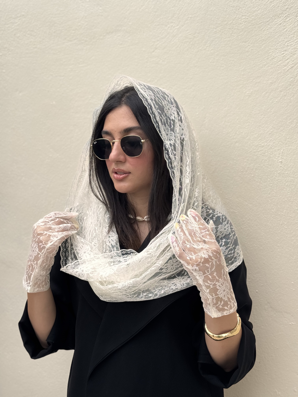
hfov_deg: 30.3
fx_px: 551
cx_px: 149
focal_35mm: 48
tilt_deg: -5.8
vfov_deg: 39.7
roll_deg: +0.3
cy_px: 198
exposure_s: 1/913
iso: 64
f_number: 1.78
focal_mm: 6.76
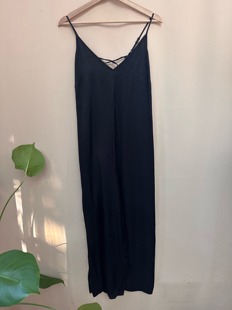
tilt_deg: -11.3
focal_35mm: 24
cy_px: 155
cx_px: 116
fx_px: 214
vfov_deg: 71.6
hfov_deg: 56.8
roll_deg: +0.4
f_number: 1.78
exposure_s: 1/50
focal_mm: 6.86
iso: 200
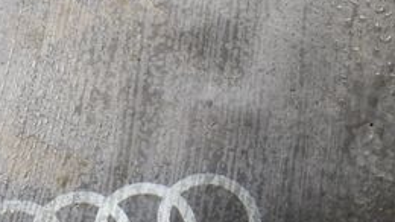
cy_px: 169
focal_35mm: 93
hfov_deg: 22.9
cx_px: 153
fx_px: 974
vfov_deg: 13.0
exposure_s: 1/125
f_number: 3.5
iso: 900
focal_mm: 18
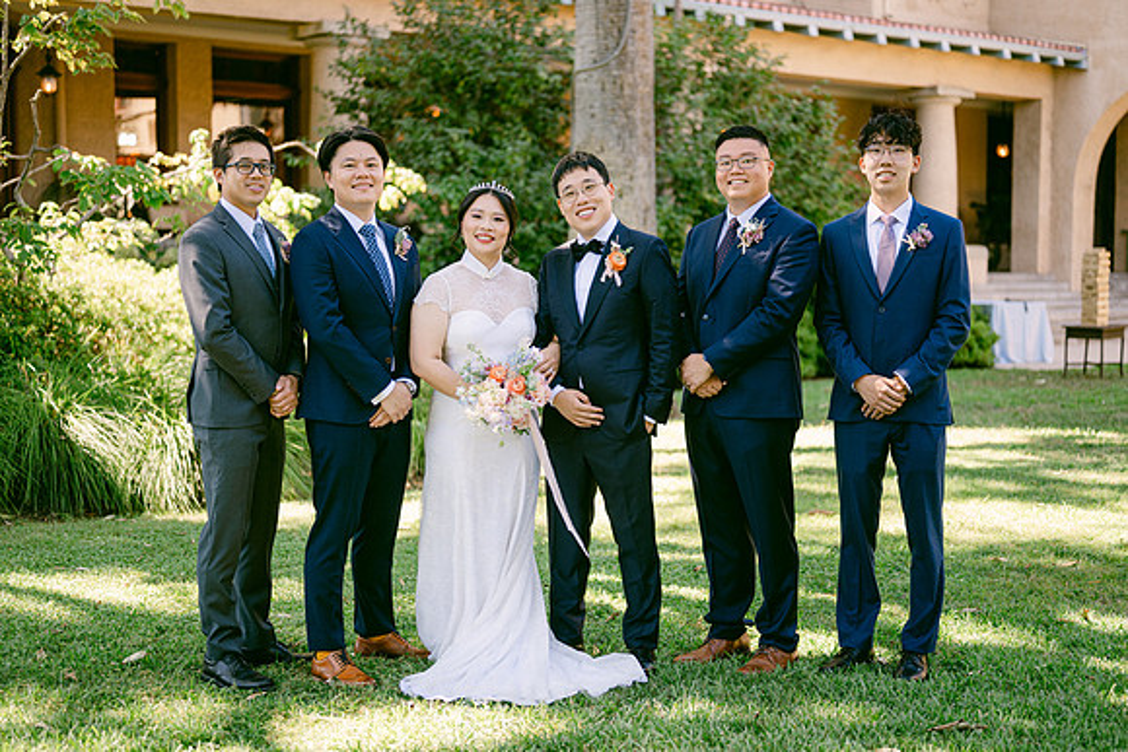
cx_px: 564
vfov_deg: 27.0
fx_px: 1567
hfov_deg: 39.6
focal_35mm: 50
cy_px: 376
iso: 80
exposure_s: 1/320
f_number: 1.8
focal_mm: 50
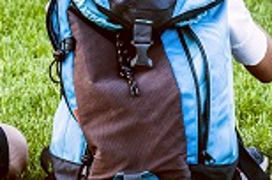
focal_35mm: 195
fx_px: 1470
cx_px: 138
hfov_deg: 10.6
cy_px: -119
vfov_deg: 6.9
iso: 800
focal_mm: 50
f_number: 6.3
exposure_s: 1/80
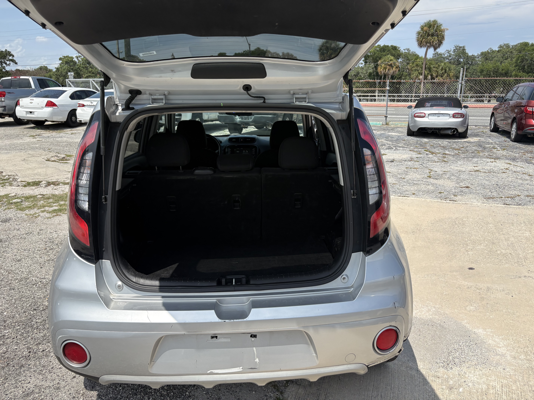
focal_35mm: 26
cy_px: 200
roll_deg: +2.4
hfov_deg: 67.3
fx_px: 401
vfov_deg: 53.1
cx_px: 267
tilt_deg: -11.9
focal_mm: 5.96
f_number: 1.6
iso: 50
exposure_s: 1/3448
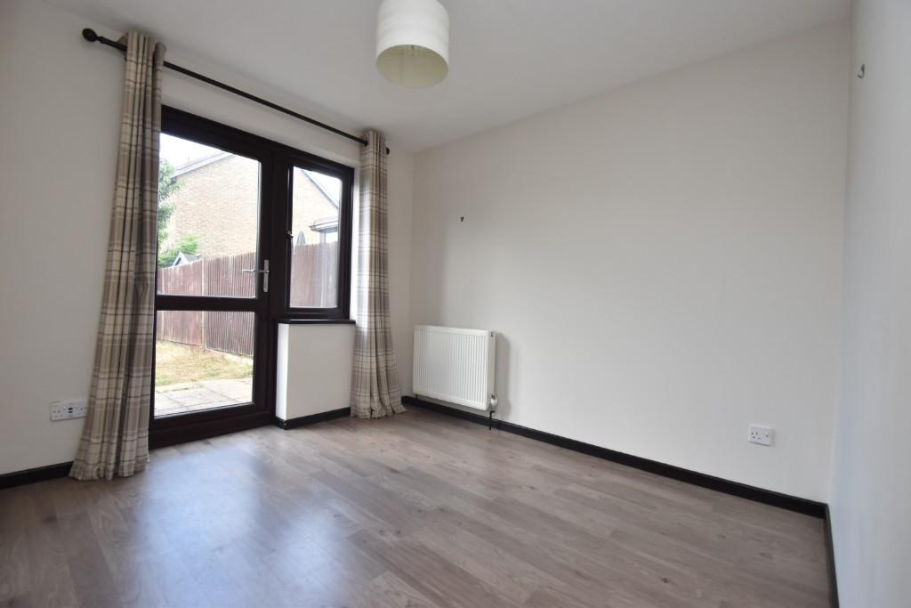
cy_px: 304
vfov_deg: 77.3
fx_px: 380
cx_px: 456
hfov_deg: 100.4
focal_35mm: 15
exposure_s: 1/125
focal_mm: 10
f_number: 5.6
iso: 500
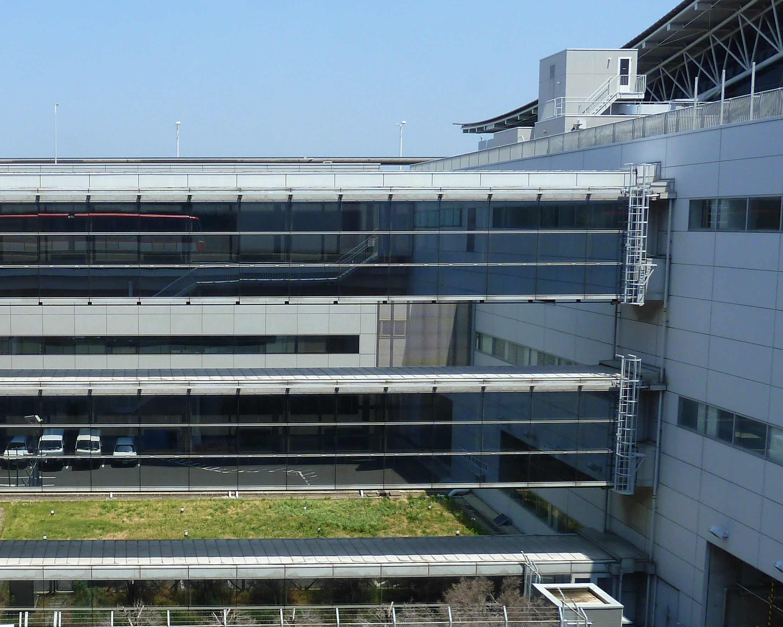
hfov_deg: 40.1
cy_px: 350
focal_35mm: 44
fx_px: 1020
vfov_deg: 34.1
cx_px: 145
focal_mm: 4.1
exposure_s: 1/320
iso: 80
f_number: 4
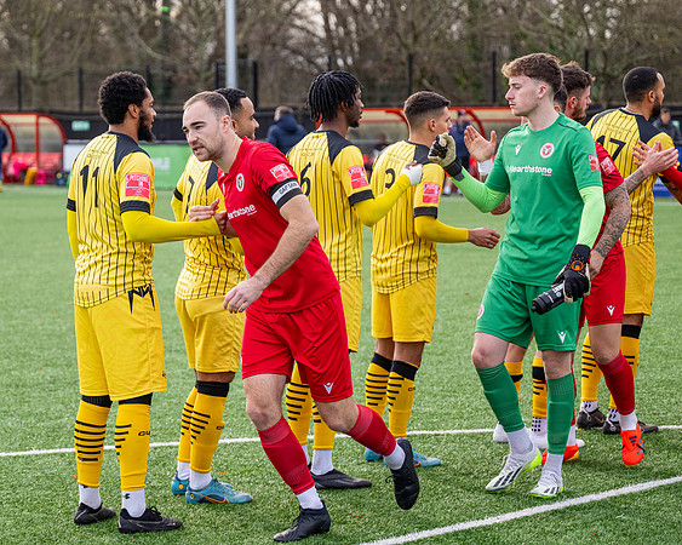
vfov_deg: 14.0
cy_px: 272
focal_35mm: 110
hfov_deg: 17.4
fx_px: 2227
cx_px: 279
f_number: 4
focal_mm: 98
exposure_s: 1/1600
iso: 800
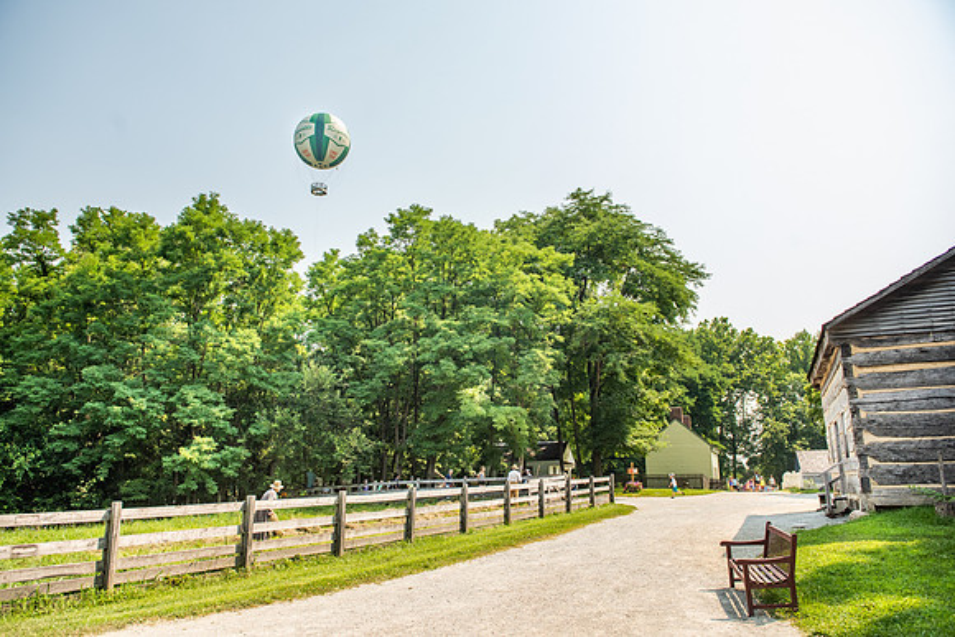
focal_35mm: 25
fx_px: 655
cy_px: 318
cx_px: 470
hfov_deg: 72.1
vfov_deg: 51.8
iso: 500
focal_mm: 24
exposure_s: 1/2500
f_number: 4
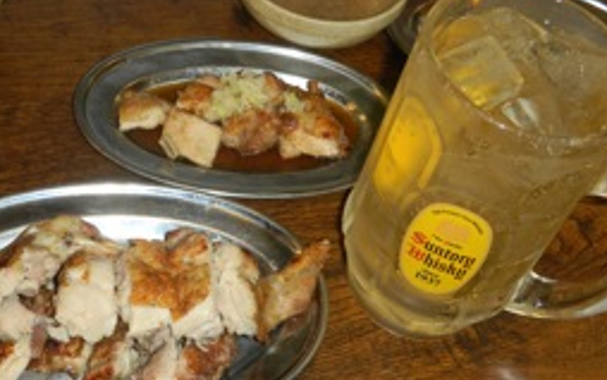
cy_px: 191
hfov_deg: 35.6
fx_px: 943
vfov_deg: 22.8
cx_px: 268
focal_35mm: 57
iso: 200
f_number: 4
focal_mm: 6.9
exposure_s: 1/30
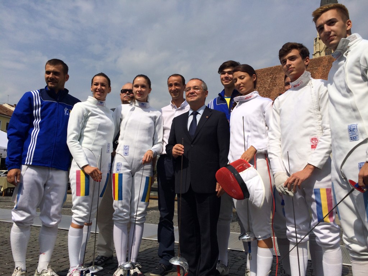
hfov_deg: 60.0
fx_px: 319
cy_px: 138
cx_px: 184
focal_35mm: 30
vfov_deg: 46.8
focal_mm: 4.12
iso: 40
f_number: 2.2
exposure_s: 1/5882
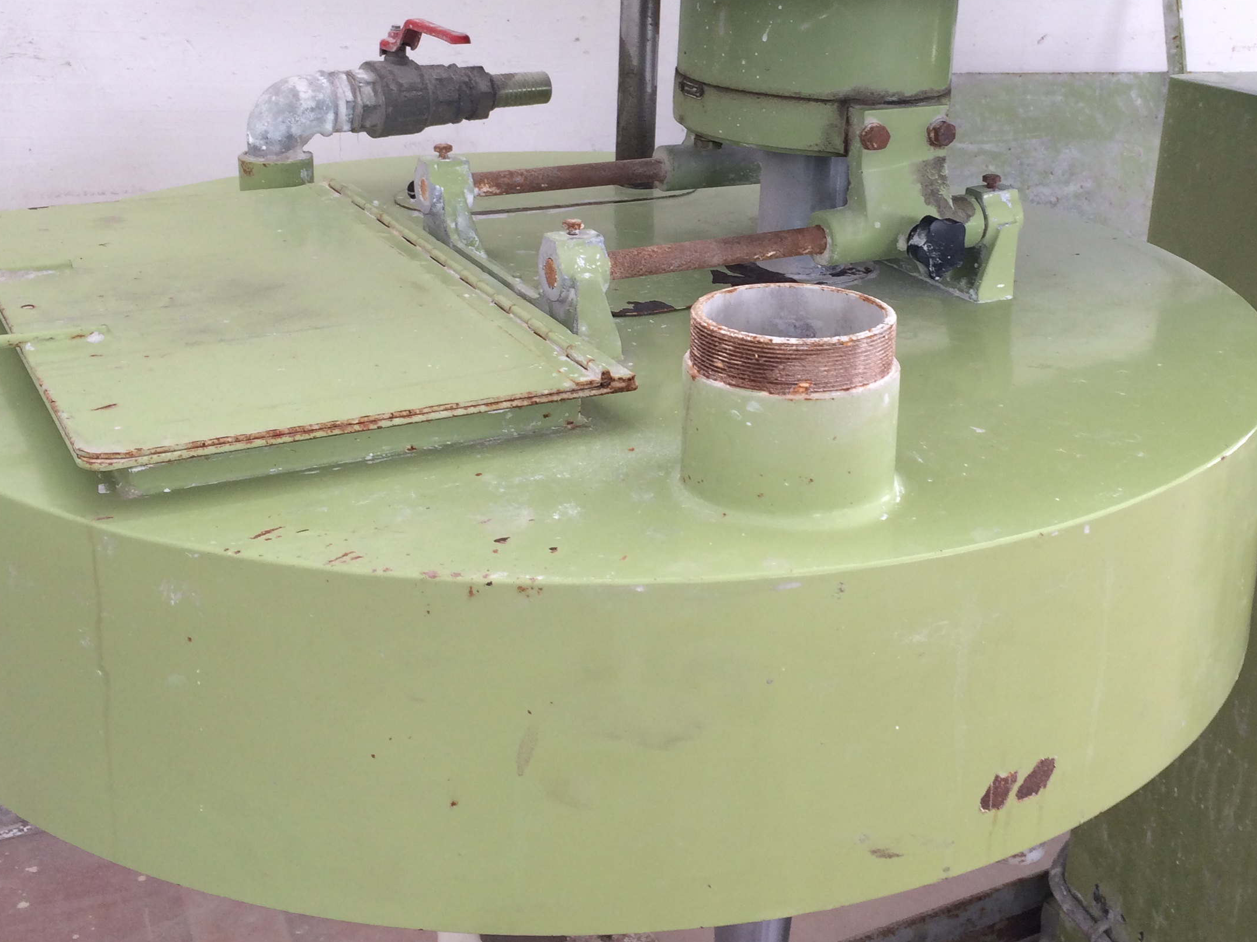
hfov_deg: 42.6
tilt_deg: -14.7
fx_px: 1598
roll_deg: -5.1
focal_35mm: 44
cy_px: 300
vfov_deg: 32.5
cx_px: 797
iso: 40
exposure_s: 1/50
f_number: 2.2
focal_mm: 4.15
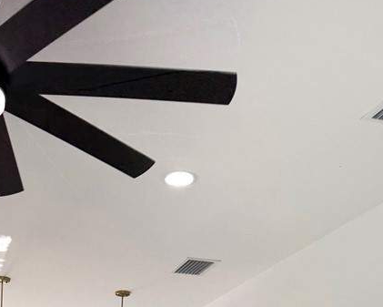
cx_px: 106
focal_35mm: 57
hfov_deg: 32.5
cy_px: 439
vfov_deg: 22.6
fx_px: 646
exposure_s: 1/358
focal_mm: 6.76
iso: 80
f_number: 1.78
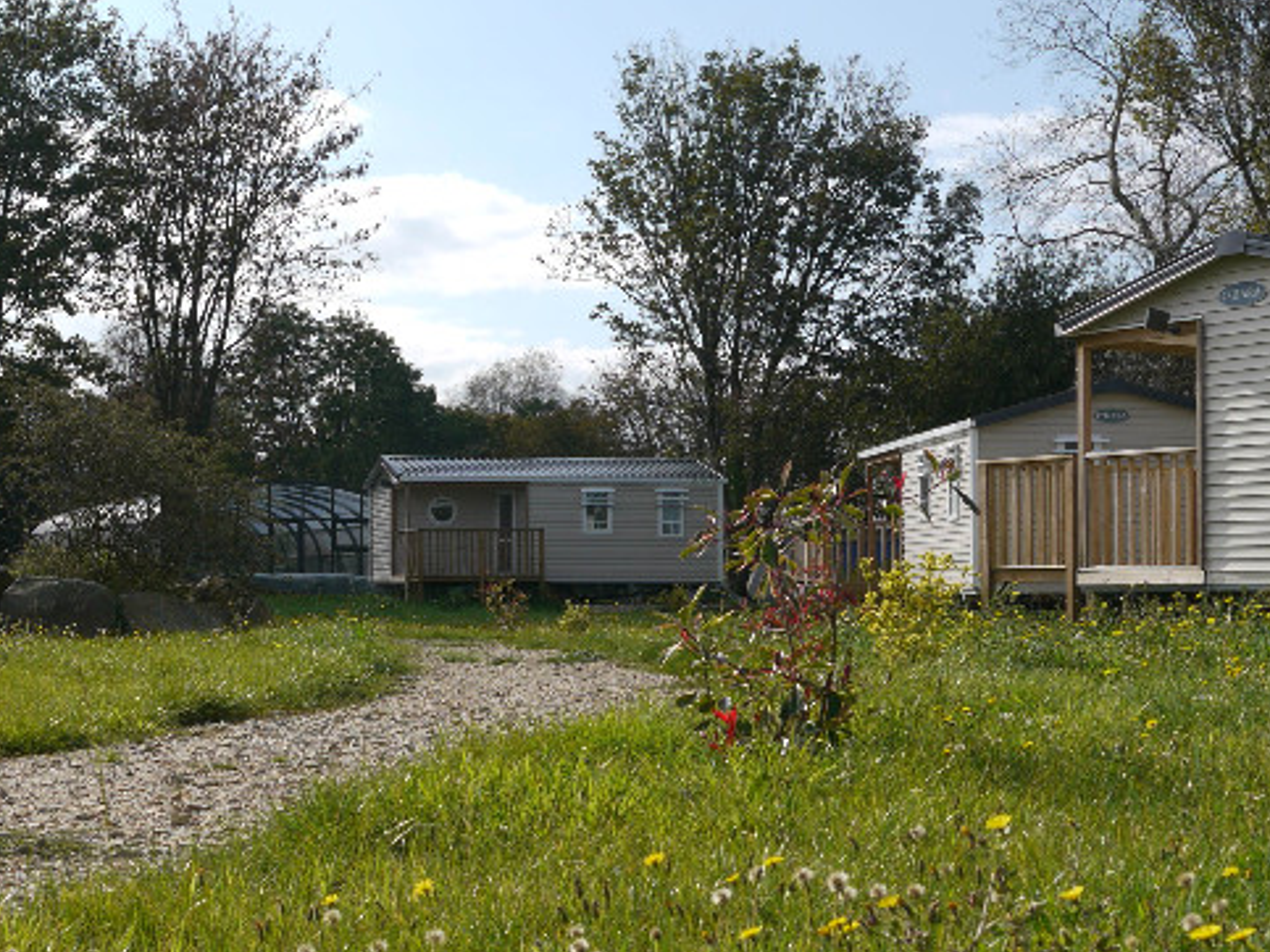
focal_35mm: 63
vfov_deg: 23.3
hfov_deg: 30.5
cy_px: 521
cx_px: 402
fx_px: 2311
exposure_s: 1/400
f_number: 8
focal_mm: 19
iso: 100
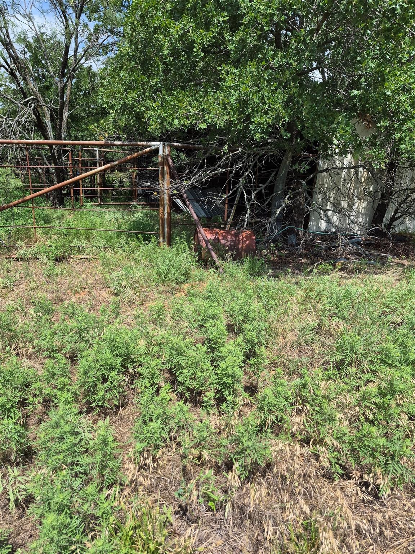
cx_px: 208
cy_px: 277
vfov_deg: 73.9
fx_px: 368
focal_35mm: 23
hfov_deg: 58.9
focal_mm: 5.4
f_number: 1.8
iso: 80
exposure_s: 1/3784
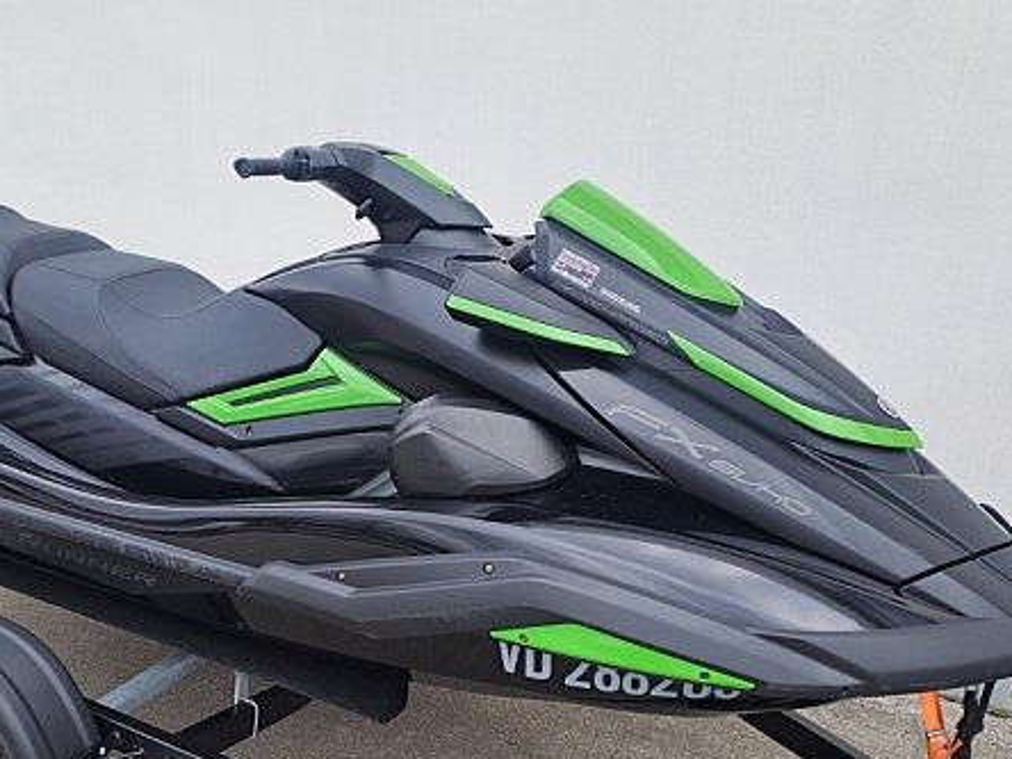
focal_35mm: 36
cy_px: 474
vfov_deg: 39.4
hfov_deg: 50.7
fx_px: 1052
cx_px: 362
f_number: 1.8
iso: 32
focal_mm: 4.65
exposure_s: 1/176
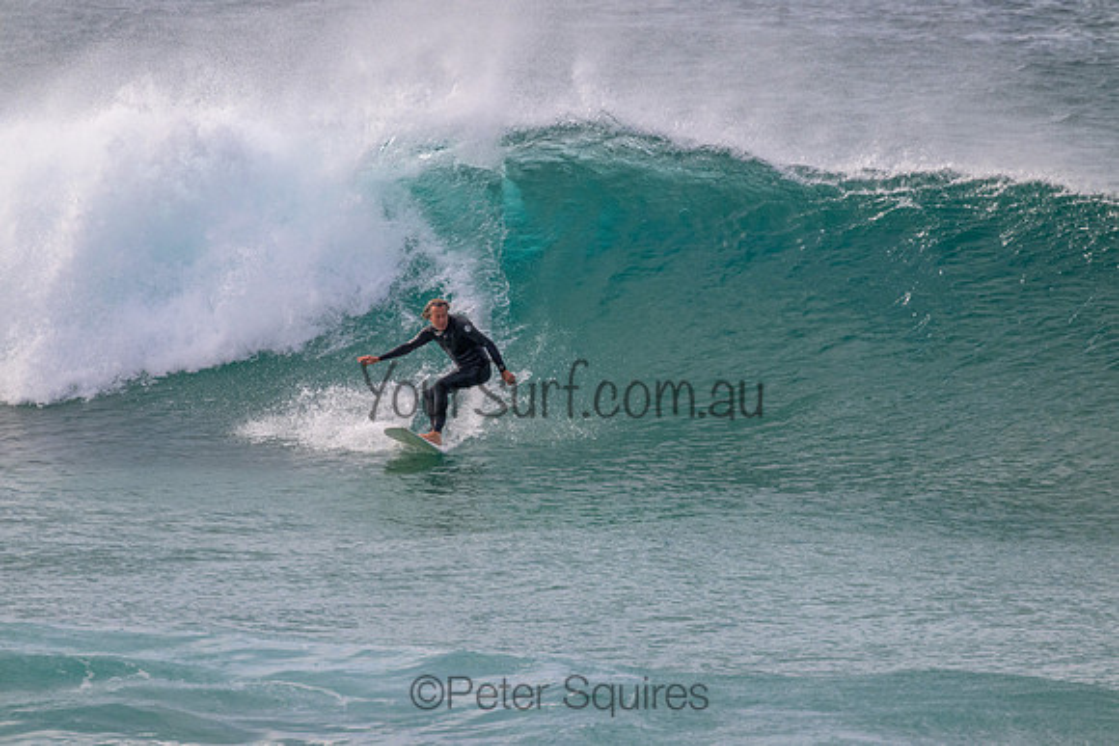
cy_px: 373
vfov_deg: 1.7
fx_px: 24871
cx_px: 560
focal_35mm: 800
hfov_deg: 2.6
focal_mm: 800
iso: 1600
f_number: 11
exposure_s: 1/2000
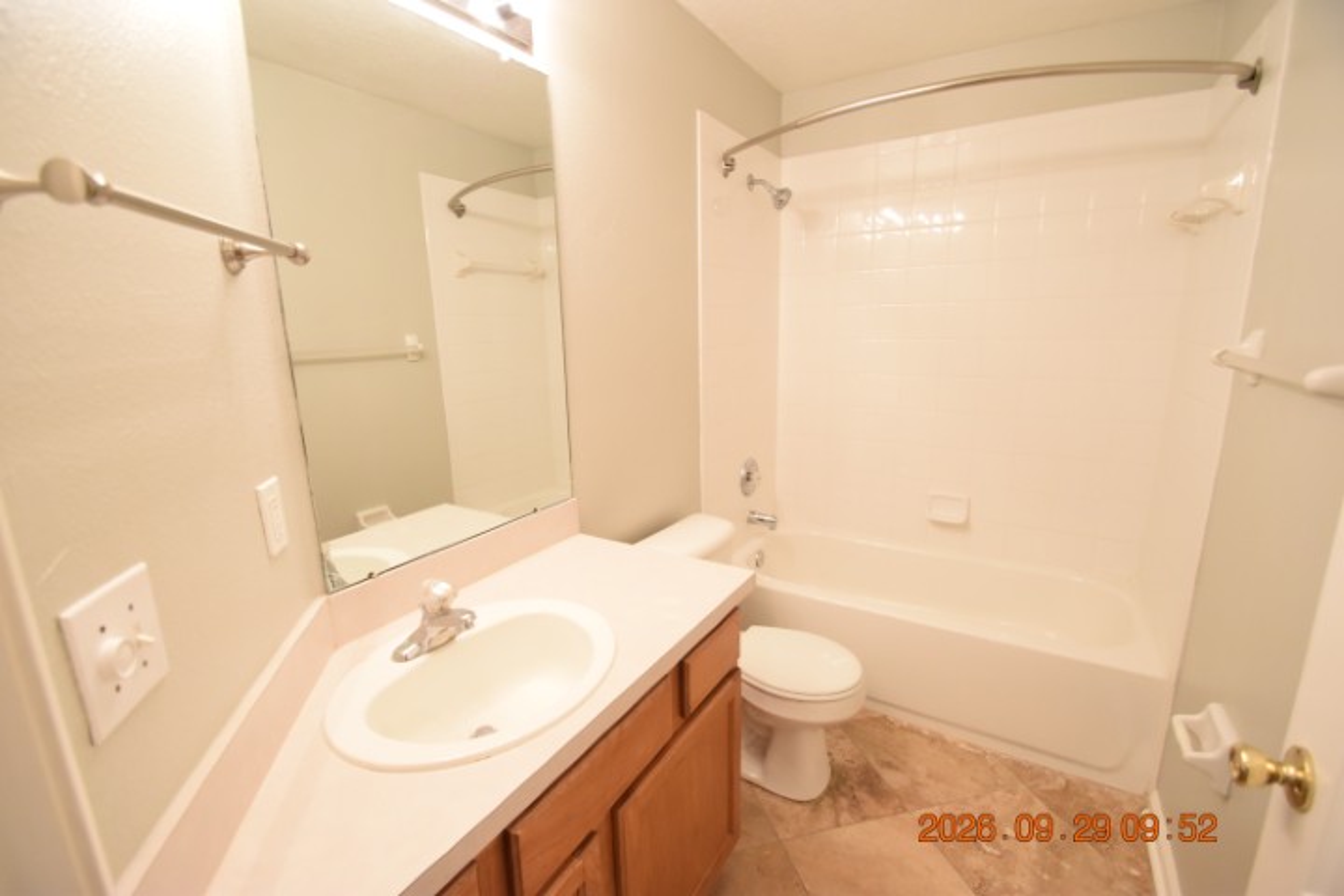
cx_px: 672
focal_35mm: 15
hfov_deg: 100.4
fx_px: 560
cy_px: 448
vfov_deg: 77.3
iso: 1800
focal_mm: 10
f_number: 3.5
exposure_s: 1/60
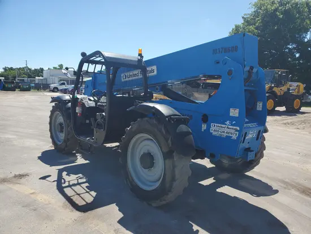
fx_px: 234
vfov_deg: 53.1
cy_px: 117
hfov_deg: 67.3
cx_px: 156
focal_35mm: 26
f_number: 2.4
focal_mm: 4.3
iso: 50
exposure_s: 1/1133
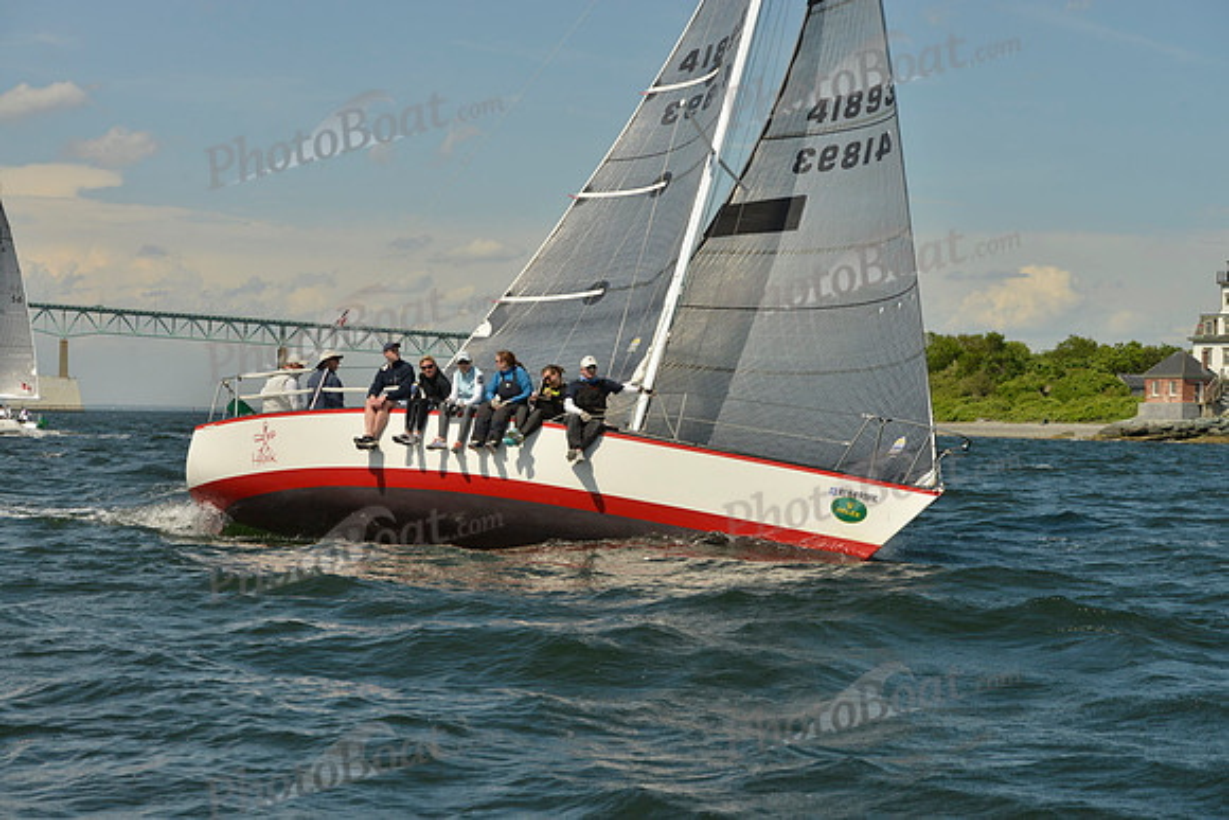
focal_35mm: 70
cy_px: 410
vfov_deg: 19.5
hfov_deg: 28.8
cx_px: 614
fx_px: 2390
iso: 280
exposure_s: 1/1600
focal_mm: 70
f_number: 9
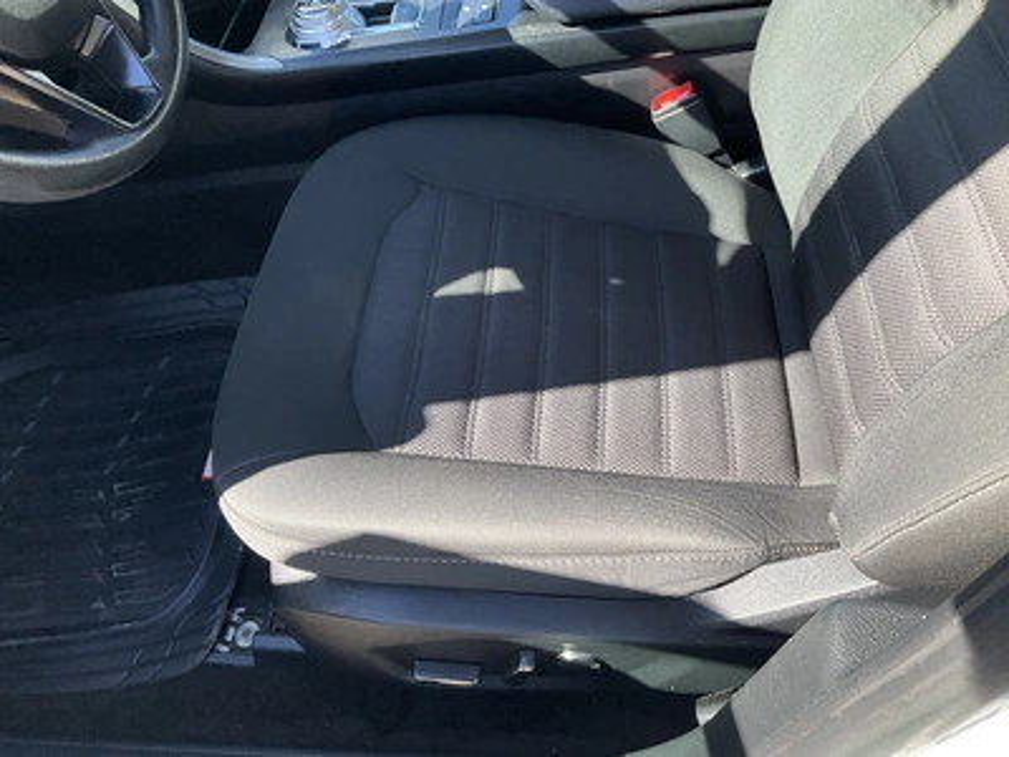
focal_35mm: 29
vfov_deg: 48.2
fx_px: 845
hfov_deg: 61.7
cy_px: 378
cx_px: 504
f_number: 1.8
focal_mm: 3
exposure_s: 1/172
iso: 32
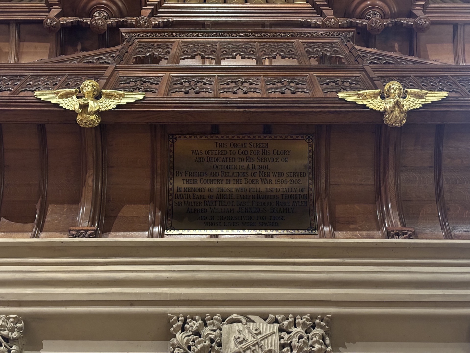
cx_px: 235
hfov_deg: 36.8
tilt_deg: +67.3
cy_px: 176
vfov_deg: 28.0
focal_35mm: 52
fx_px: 706
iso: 500
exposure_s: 1/20
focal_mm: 5.96
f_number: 1.6
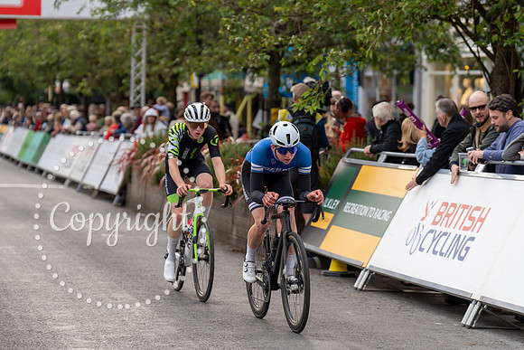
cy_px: 175
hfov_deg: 16.4
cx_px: 262
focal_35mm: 125
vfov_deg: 11.0
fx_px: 1820
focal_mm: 125
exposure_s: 1/800
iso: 400
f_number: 3.5
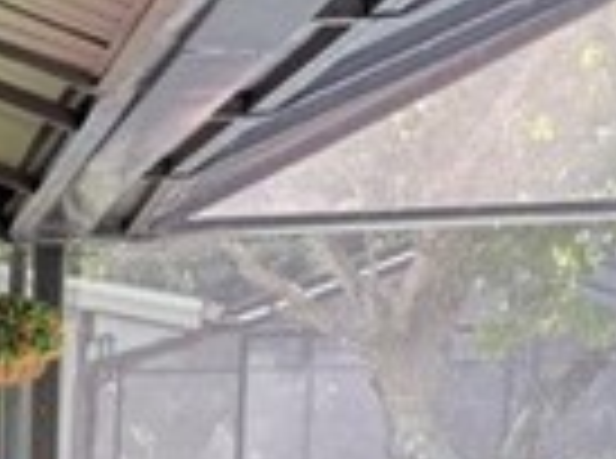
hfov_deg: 8.0
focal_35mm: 180
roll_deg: +0.9
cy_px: 806
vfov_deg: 8.0
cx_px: -1668
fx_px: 3195
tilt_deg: -5.7
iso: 80
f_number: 1.78
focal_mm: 6.76
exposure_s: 1/391
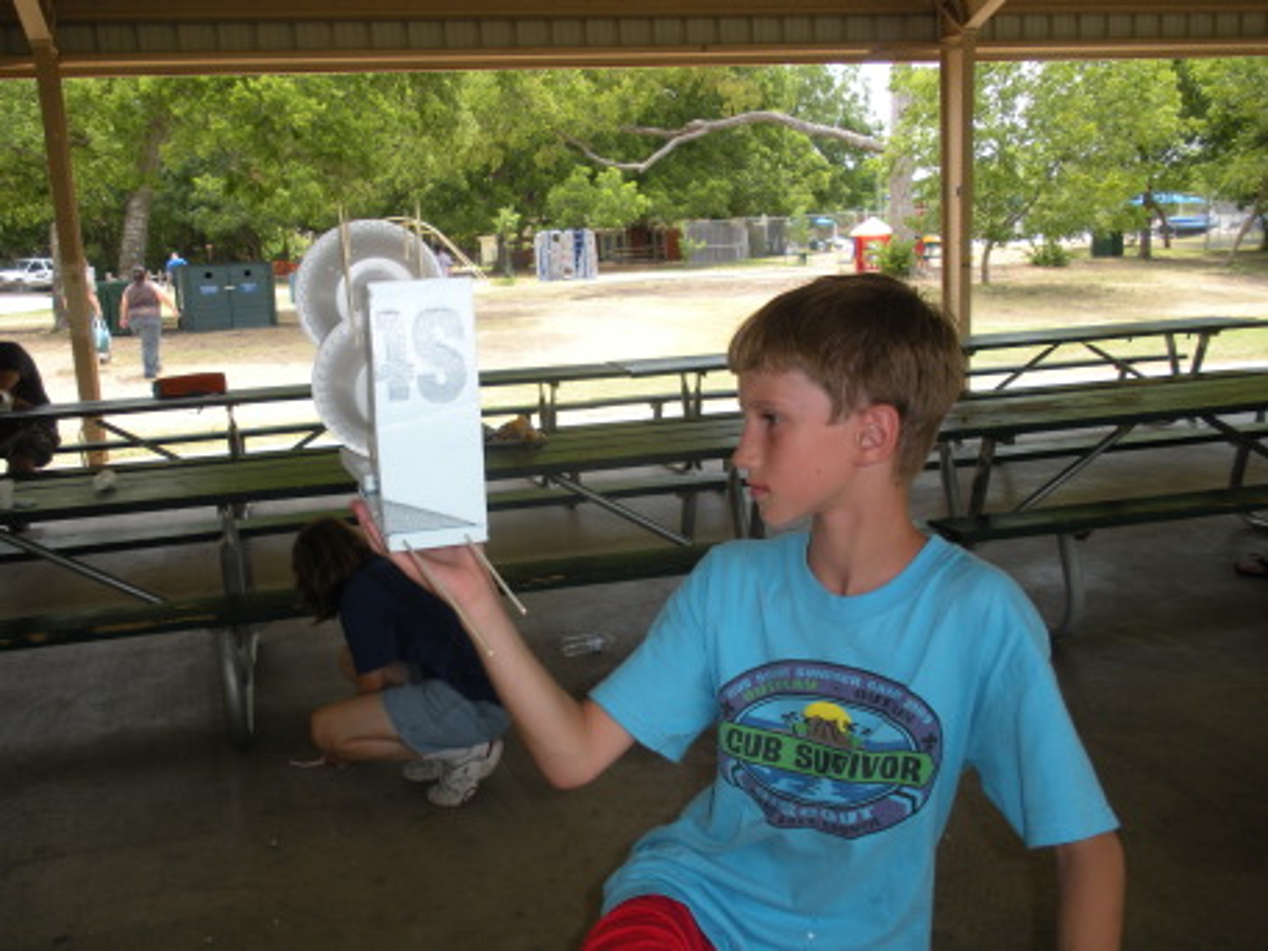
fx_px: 1319
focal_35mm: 36
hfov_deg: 51.4
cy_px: 476
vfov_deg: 39.7
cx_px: 634
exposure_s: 1/133
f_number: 3.5
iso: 64
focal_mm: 6.3
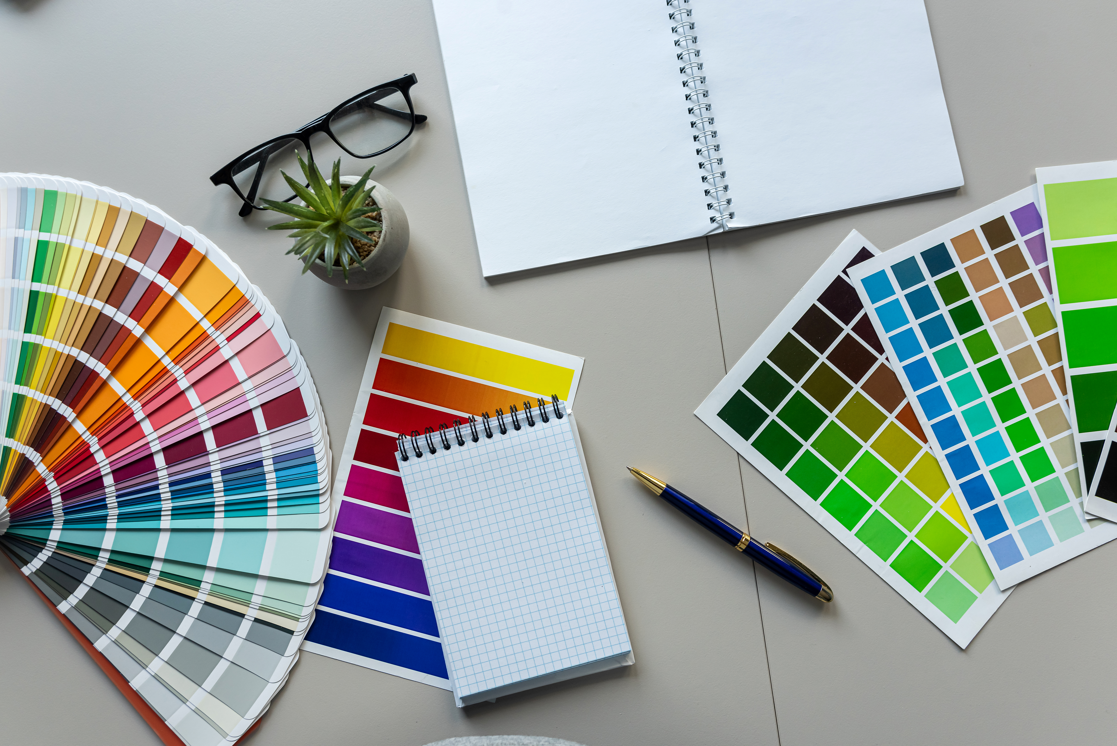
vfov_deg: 53.2
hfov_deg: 73.7
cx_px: 558
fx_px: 745
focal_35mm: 24
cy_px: 373
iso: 400
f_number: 4.5
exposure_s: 1/100
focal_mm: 24
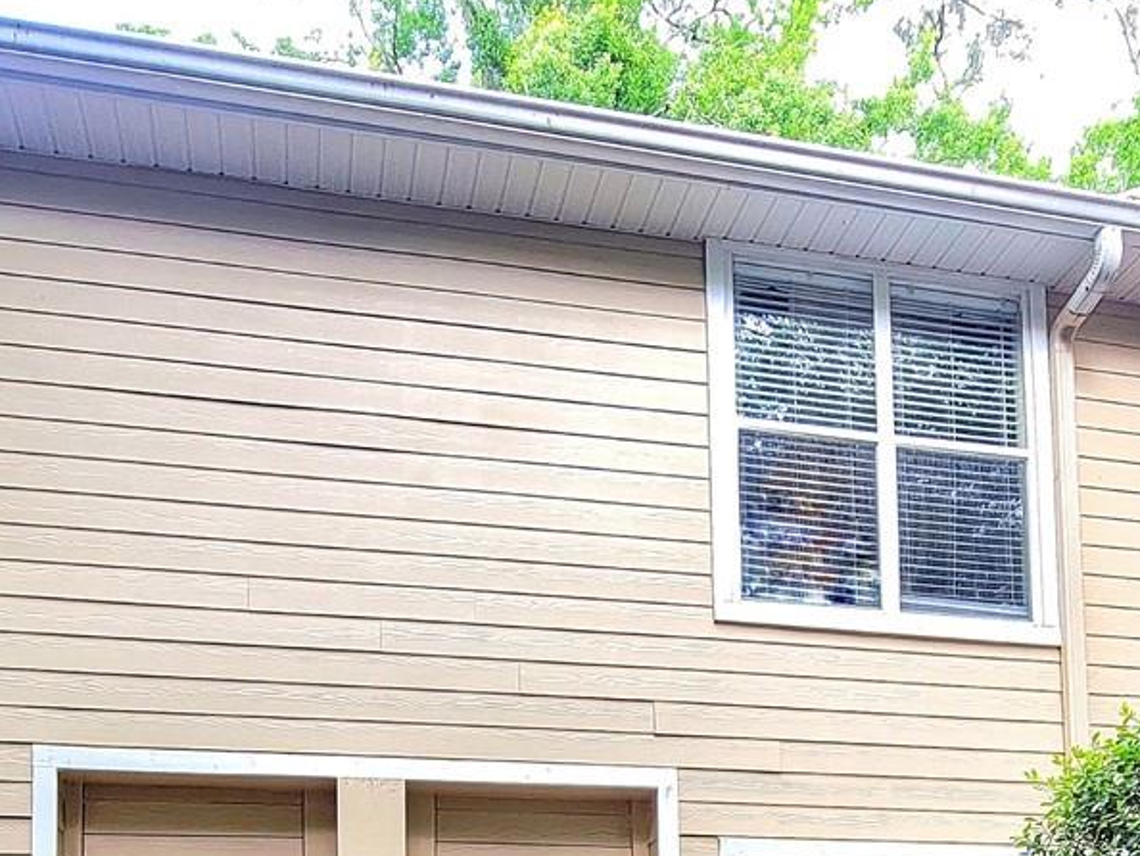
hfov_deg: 52.6
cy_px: 835
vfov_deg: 37.0
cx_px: 580
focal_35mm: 35
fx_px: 1153
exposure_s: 1/120
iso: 80
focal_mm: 2.2
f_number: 2.2
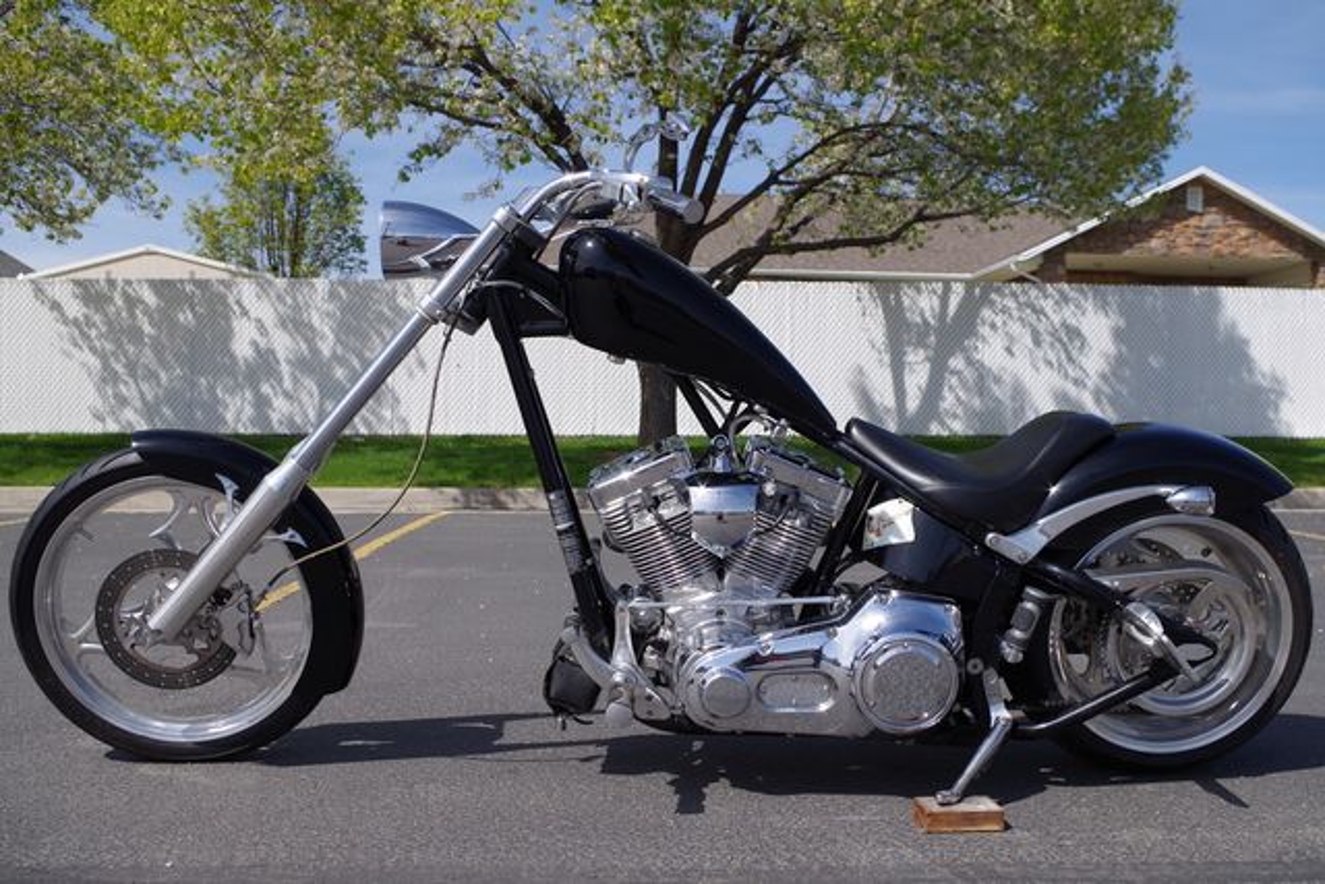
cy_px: 442
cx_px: 662
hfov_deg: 55.8
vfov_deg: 38.9
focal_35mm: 34
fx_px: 1252
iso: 100
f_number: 7.1
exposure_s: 1/320
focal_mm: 23.13
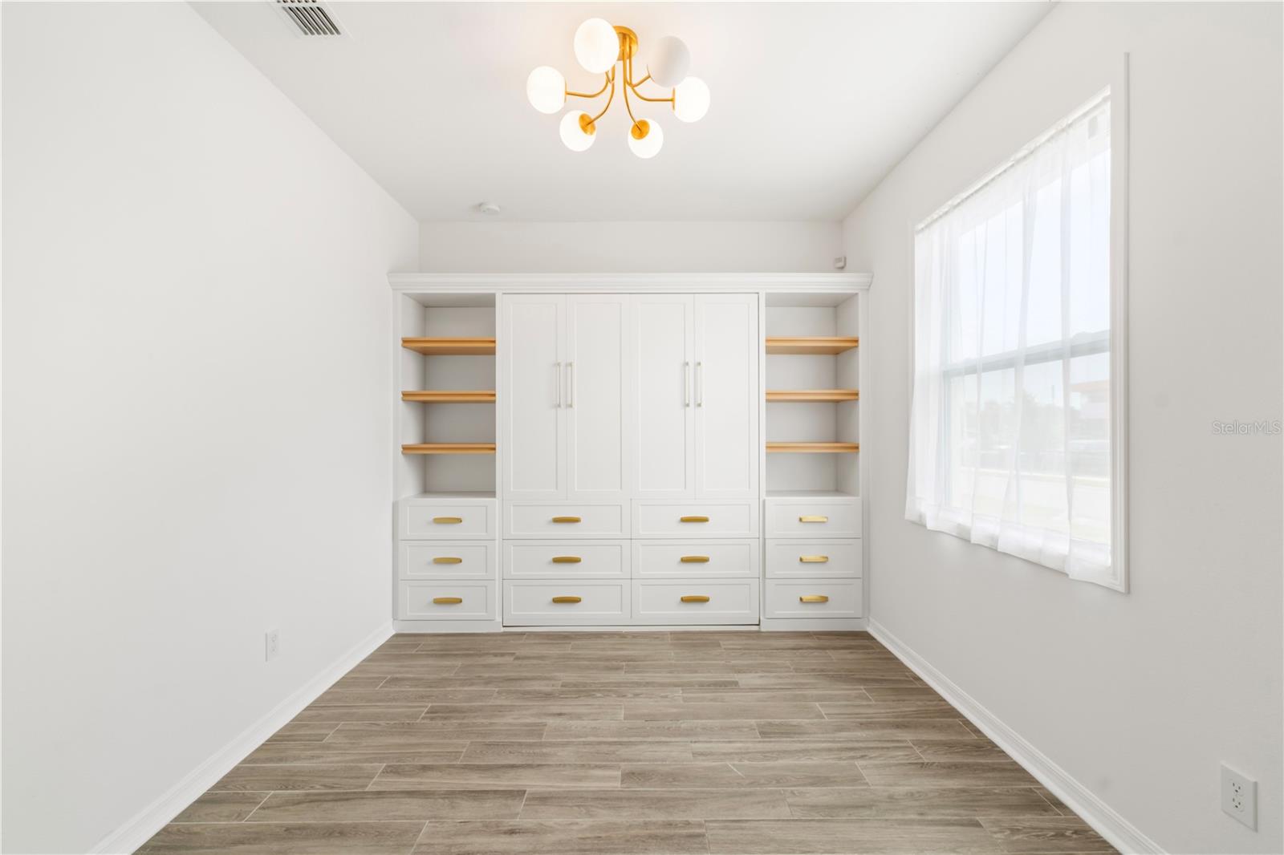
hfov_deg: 100.4
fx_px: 535
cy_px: 428
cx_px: 642
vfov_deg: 77.3
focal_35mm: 15
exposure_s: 1/2.5
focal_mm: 10
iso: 250
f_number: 13
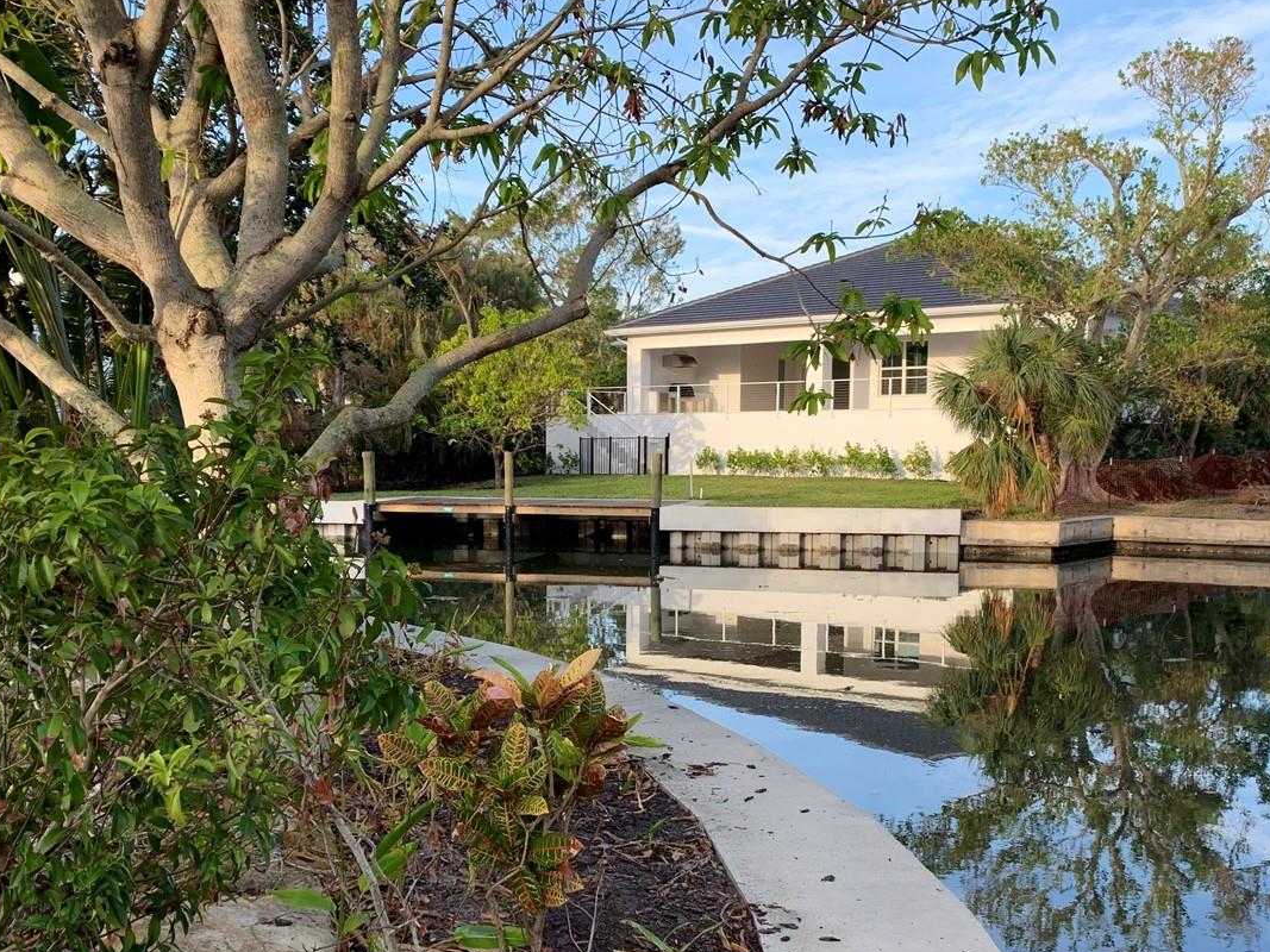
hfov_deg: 47.8
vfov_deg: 36.6
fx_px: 1431
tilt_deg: -6.2
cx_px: 559
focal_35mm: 39
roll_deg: -1.7
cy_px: 595
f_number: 1.8
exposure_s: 1/260
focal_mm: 4.25
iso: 25
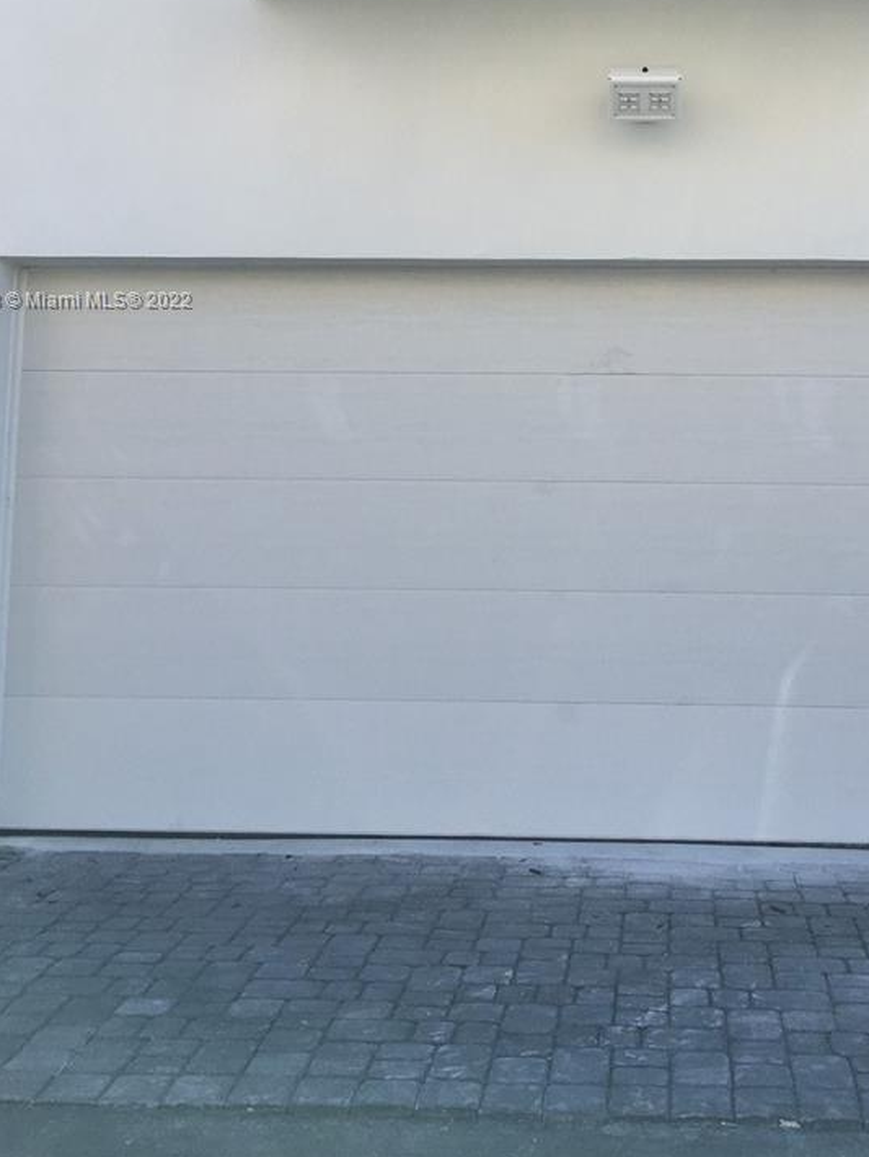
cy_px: 301
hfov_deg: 29.3
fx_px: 1639
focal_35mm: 49
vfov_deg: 38.0
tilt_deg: +7.6
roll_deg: +0.3
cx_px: 626
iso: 25
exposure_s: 1/1054
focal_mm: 4.15
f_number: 2.2
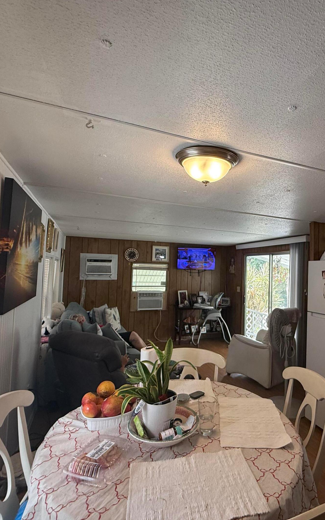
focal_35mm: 20
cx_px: 223
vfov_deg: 85.1
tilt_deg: +3.0
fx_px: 283
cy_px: 259
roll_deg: -2.3
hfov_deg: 58.0
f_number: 2.2
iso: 200
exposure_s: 1/120
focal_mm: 2.22
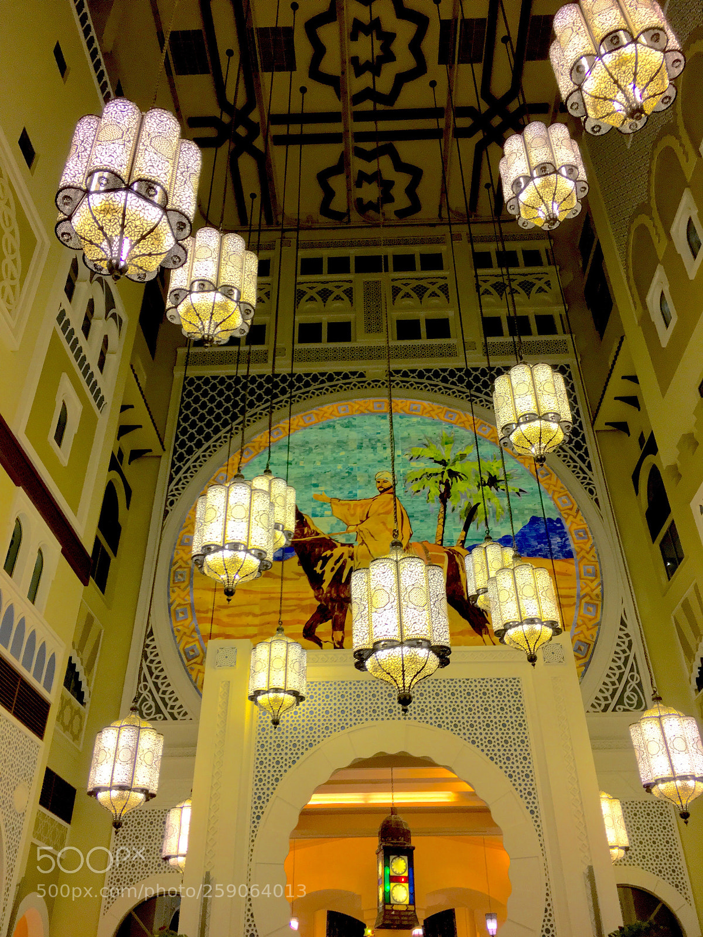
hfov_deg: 48.2
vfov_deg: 61.7
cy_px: 468
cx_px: 352
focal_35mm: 29
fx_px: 785
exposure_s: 1/33
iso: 200
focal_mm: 4.15
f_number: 2.2
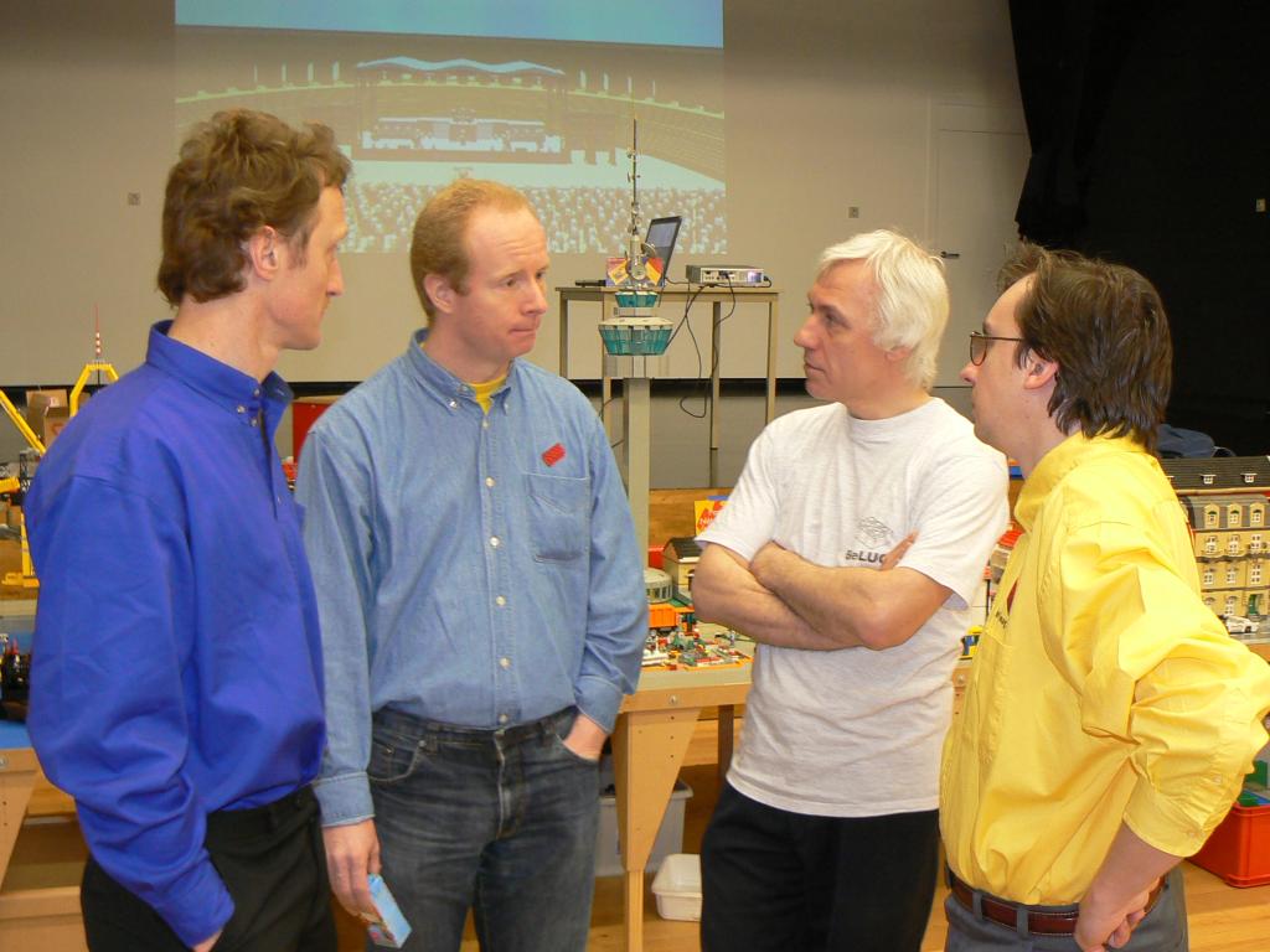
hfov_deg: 43.9
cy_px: 476
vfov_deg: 33.6
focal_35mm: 43
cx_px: 635
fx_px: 1578
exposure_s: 1/8
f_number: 2.8
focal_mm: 6
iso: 100
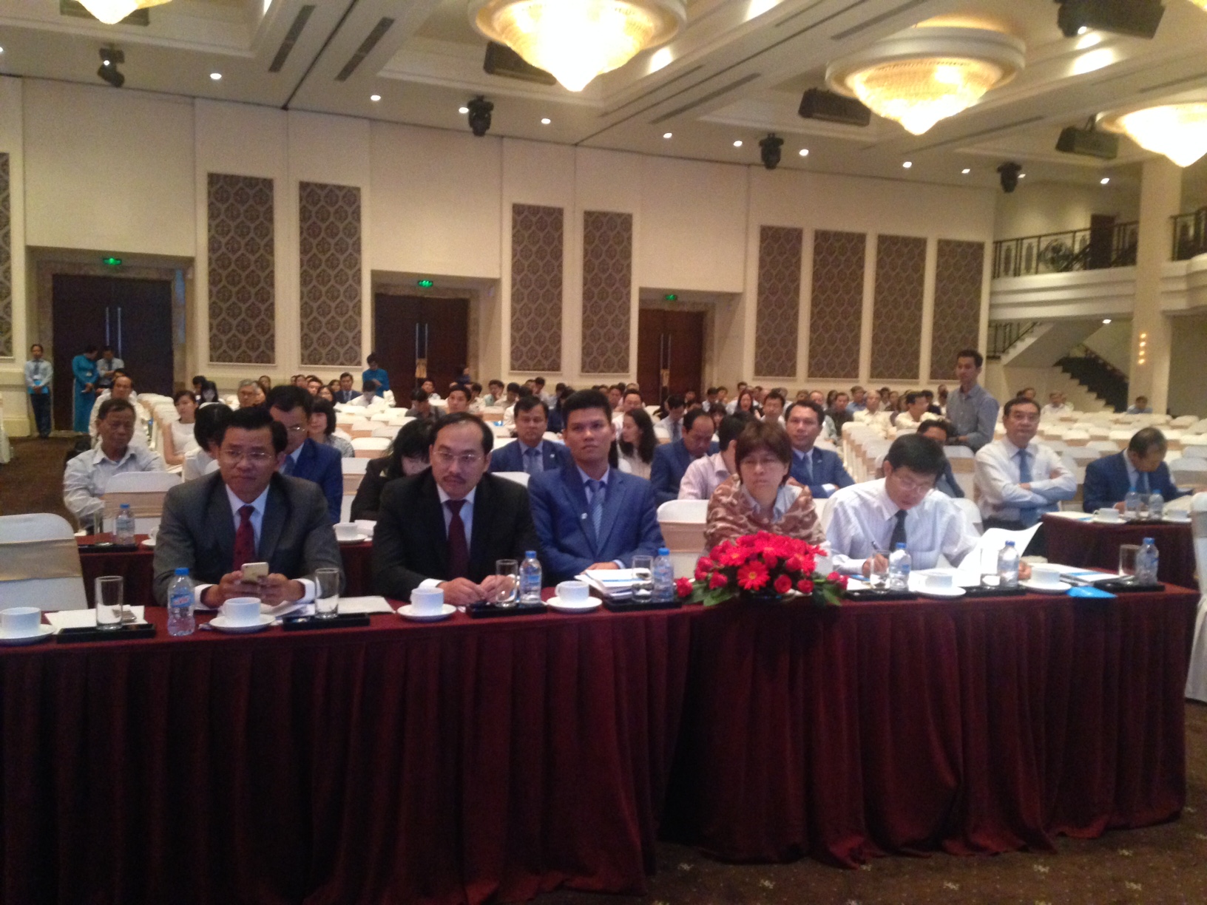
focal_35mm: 33
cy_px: 452
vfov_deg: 42.9
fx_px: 1151
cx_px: 604
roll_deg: -3.5
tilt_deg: -3.2
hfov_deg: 55.4
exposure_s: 1/15
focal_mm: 4.12
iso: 500
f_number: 2.4
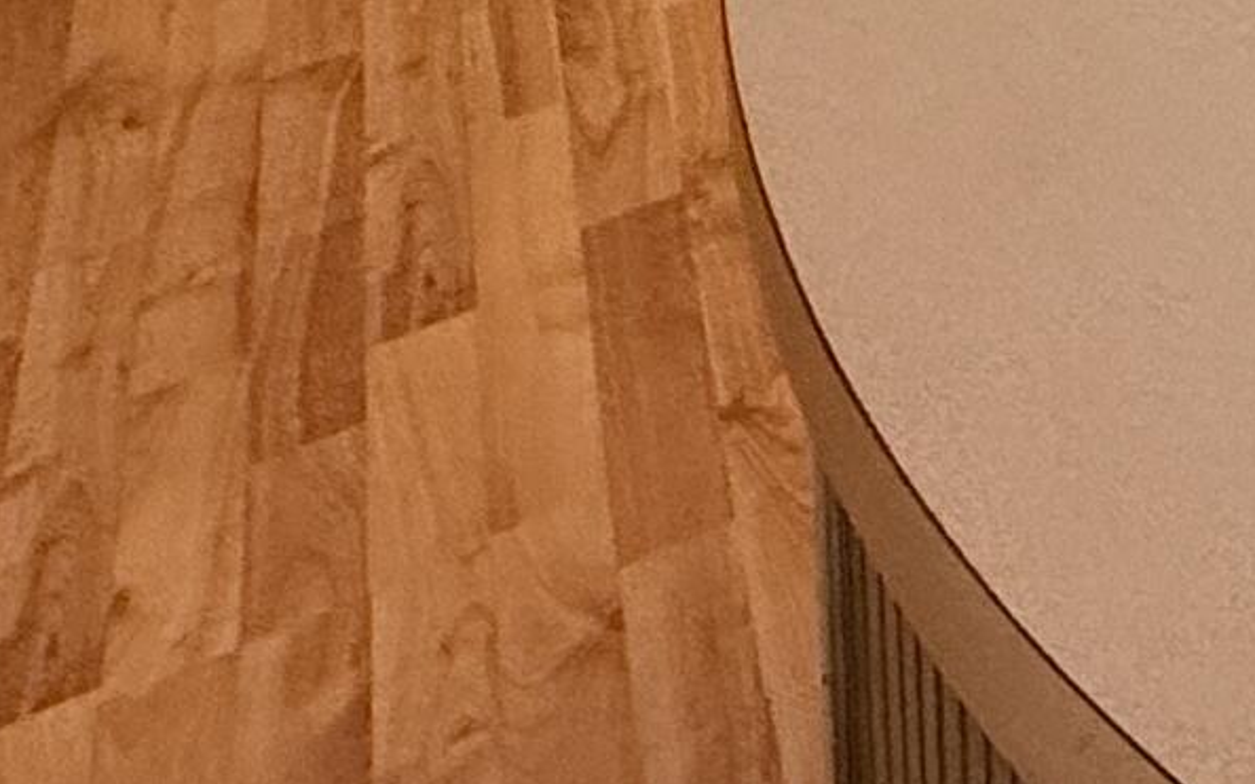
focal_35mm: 75
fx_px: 2565
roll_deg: -2.4
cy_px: -1310
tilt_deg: -9.1
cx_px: 2136
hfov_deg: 20.8
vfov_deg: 12.2
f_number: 2.2
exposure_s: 1/60
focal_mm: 2.22
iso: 500
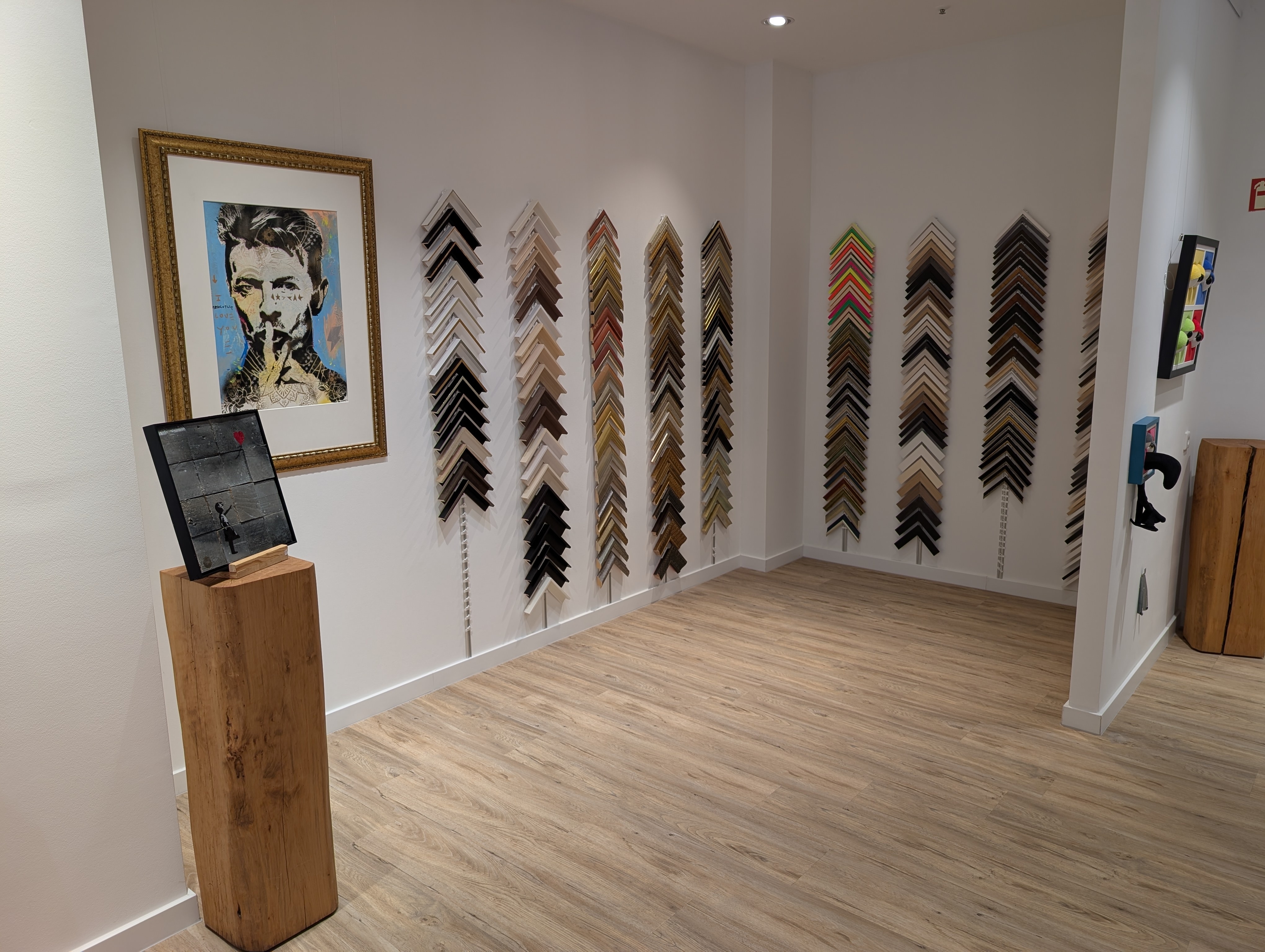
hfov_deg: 71.5
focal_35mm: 24
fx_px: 878
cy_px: 476
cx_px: 632
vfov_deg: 56.9
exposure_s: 1/50
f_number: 1.68
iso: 24
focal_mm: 6.9
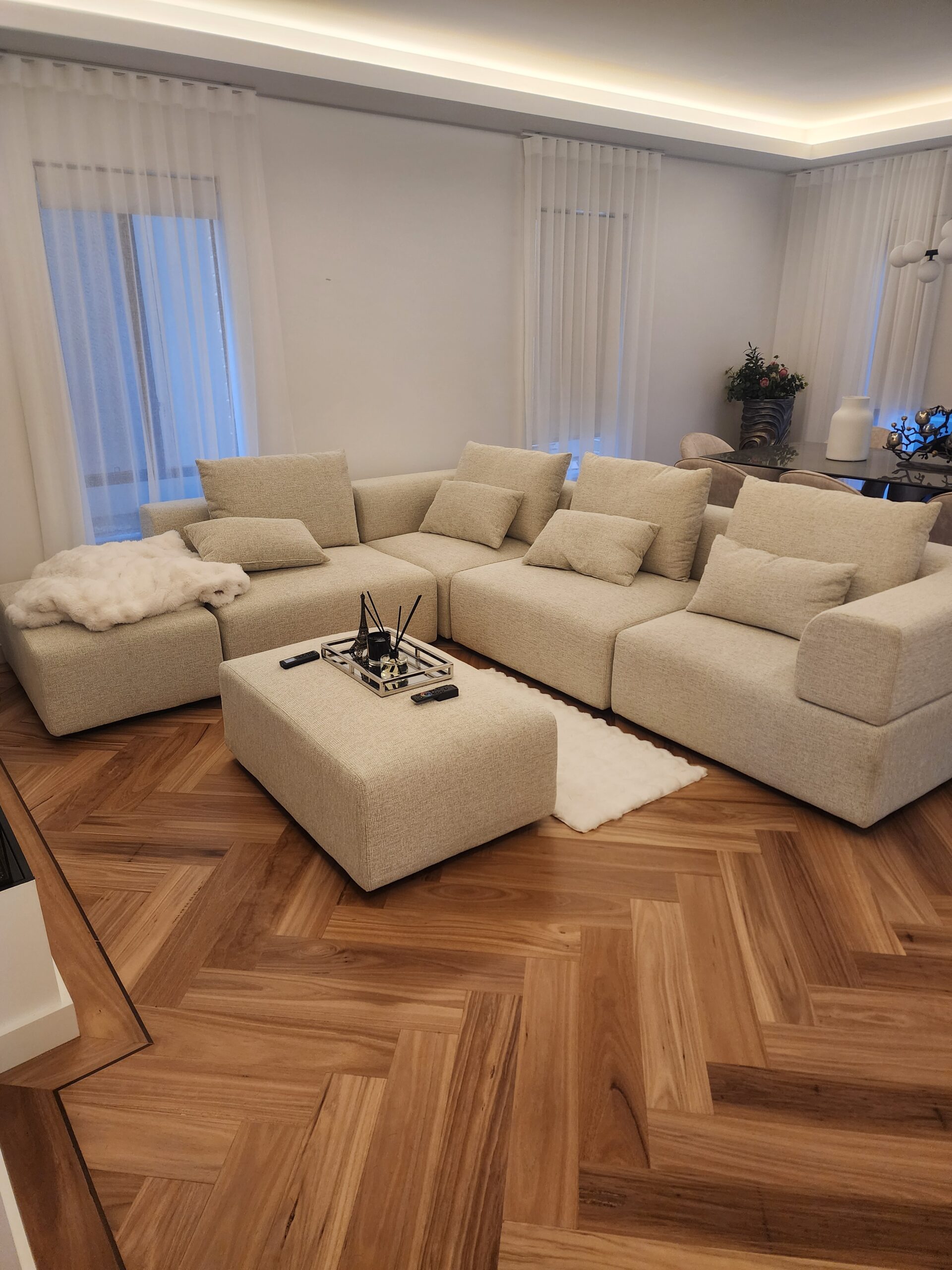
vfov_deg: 73.9
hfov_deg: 58.9
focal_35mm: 23
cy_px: 635
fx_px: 843
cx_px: 476
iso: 250
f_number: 1.8
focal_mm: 6.4
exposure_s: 1/100
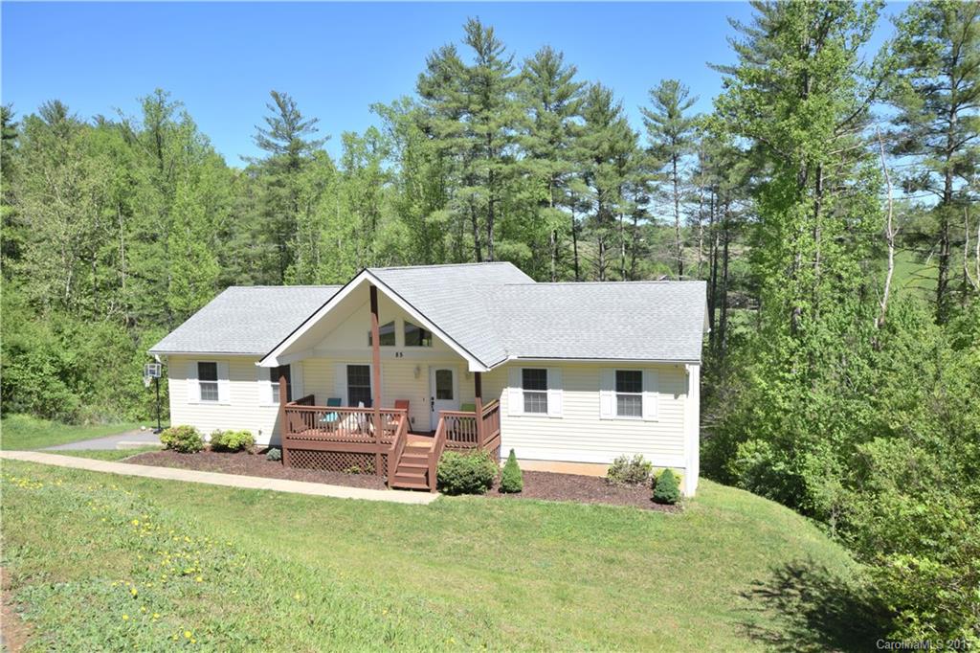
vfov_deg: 43.6
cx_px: 490
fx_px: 816
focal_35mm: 30
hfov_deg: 61.9
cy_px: 326
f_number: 8
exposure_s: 1/400
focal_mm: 20
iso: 200
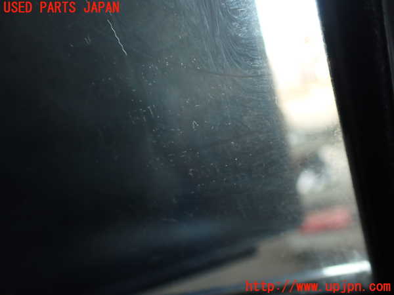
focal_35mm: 32
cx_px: 197
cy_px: 148
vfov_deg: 44.2
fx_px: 364
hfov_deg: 56.8
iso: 200
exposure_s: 1/60
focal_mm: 5.79
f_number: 2.4
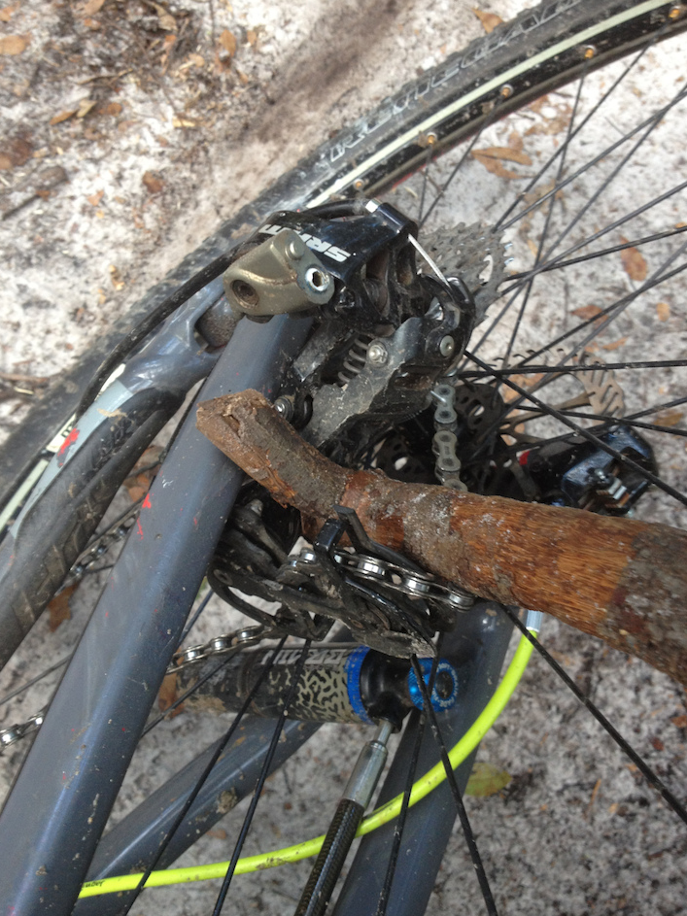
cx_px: 327
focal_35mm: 38
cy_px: 465
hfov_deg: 37.7
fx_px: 1006
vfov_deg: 49.0
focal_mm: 4.28
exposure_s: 1/20
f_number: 2.4
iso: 100
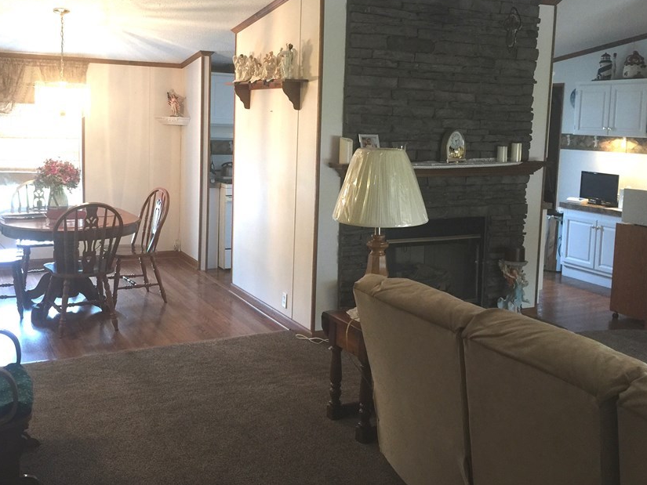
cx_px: 279
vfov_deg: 39.5
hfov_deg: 51.2
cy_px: 189
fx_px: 673
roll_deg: -2.7
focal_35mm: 36
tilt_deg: -5.0
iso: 100
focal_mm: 4.15
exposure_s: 1/15
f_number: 2.2
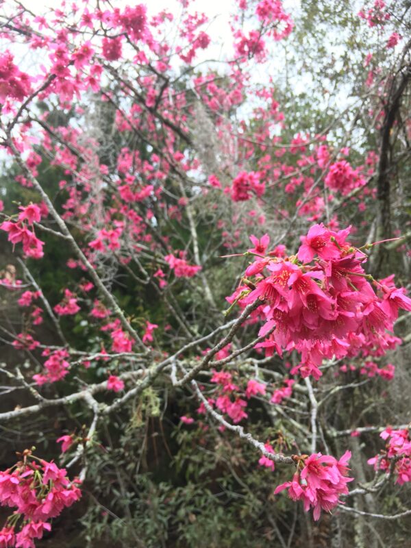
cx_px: 206
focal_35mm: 29
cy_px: 274
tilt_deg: +18.0
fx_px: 459
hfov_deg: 48.2
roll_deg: +8.0
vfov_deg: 61.7
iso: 32
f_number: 2.2
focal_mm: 4.15
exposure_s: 1/120
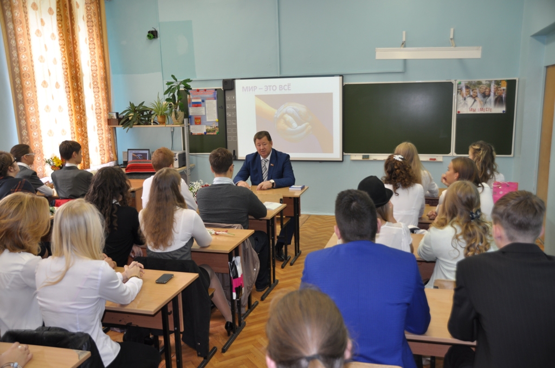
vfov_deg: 39.9
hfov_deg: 57.3
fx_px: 508
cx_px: 278
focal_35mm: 33
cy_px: 184
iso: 200
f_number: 3.8
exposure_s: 1/50
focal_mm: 22
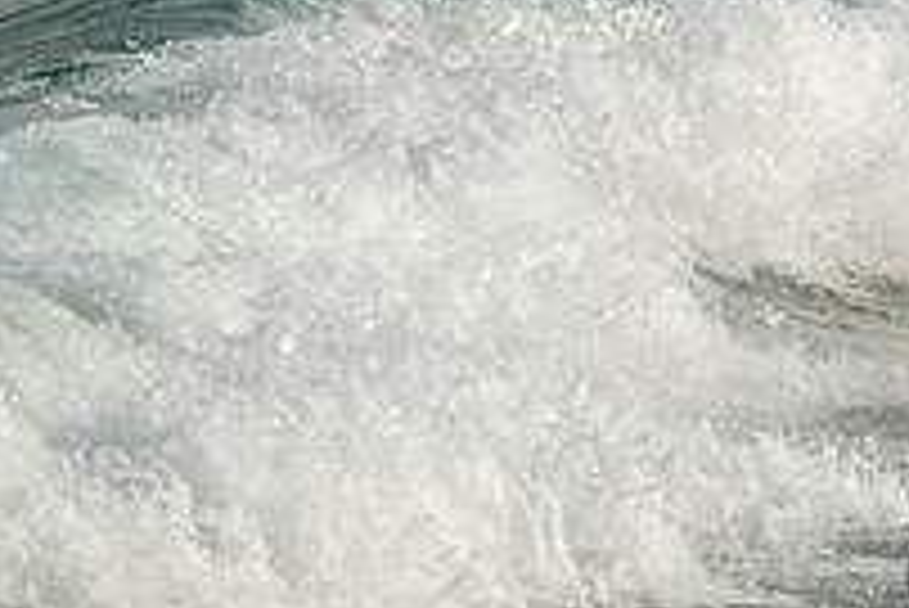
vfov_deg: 0.6
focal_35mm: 2186
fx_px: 55234
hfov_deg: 0.9
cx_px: 1256
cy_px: -169
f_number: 11
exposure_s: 1/2000
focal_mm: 760
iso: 500
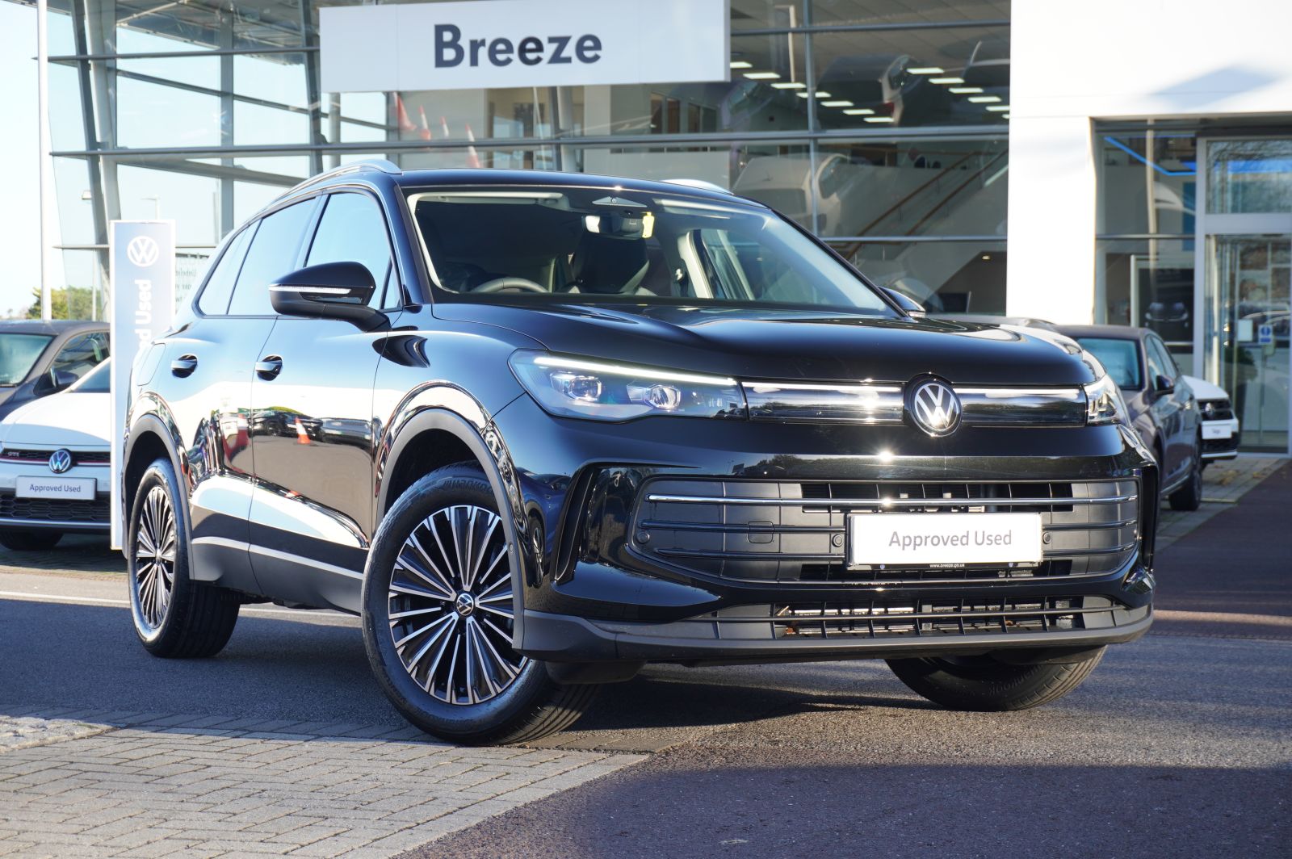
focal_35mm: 64
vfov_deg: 21.0
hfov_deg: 31.2
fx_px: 2313
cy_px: 430
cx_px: 646
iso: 160
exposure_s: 1/90
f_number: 5.6
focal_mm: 43
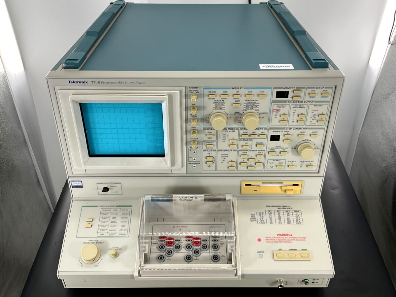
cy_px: 148
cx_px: 198
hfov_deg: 61.7
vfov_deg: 48.2
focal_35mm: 29
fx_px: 332
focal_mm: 3
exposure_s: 1/137
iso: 16
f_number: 1.8
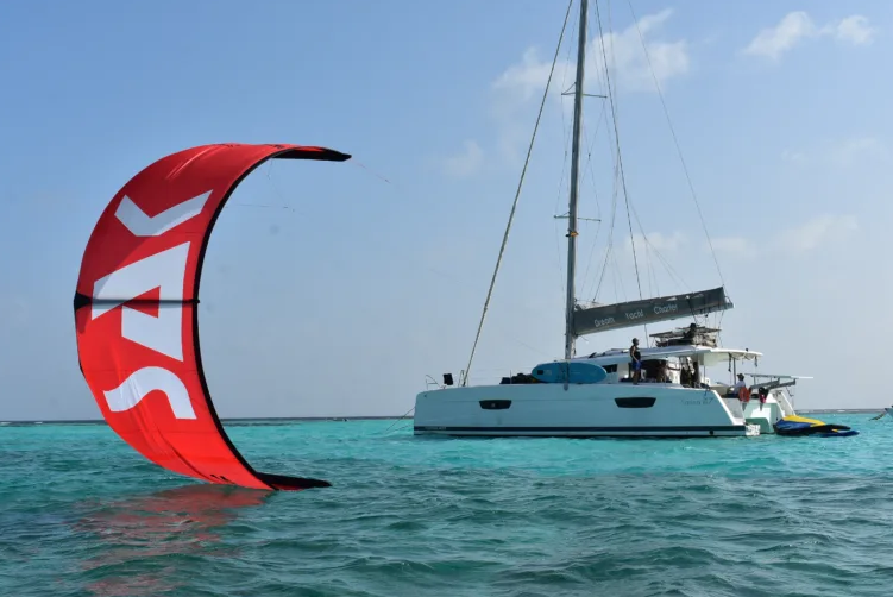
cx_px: 447
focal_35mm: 46
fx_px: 1142
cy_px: 299
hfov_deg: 42.7
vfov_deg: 29.3
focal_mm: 30
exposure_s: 1/200
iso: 100
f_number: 13
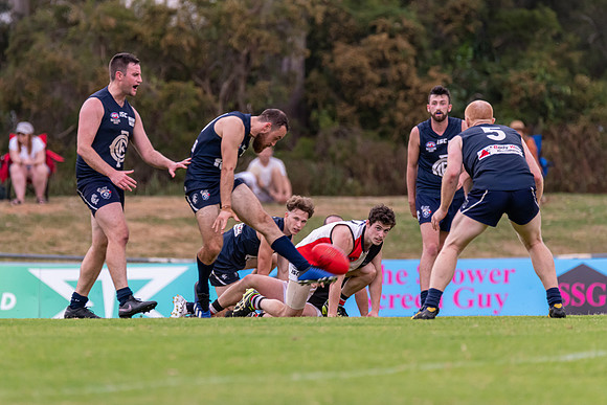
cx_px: 271
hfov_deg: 3.1
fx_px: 11299
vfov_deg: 2.1
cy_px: 206
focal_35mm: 670
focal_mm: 500
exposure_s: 1/640
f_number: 6.3
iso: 1250
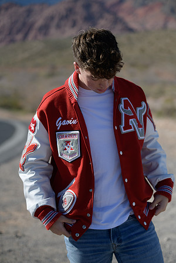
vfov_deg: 27.0
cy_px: 132
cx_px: 88
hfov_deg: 18.2
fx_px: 550
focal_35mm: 75
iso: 200
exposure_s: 1/5000
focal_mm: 75
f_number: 2.8
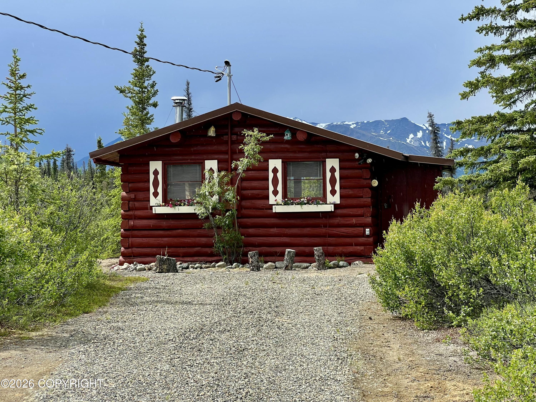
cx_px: 268
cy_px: 201
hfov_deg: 25.3
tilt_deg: +2.2
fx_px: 1192
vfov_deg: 19.1
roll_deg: +0.9
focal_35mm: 77
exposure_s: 1/504
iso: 32
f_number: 2.8
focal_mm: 9
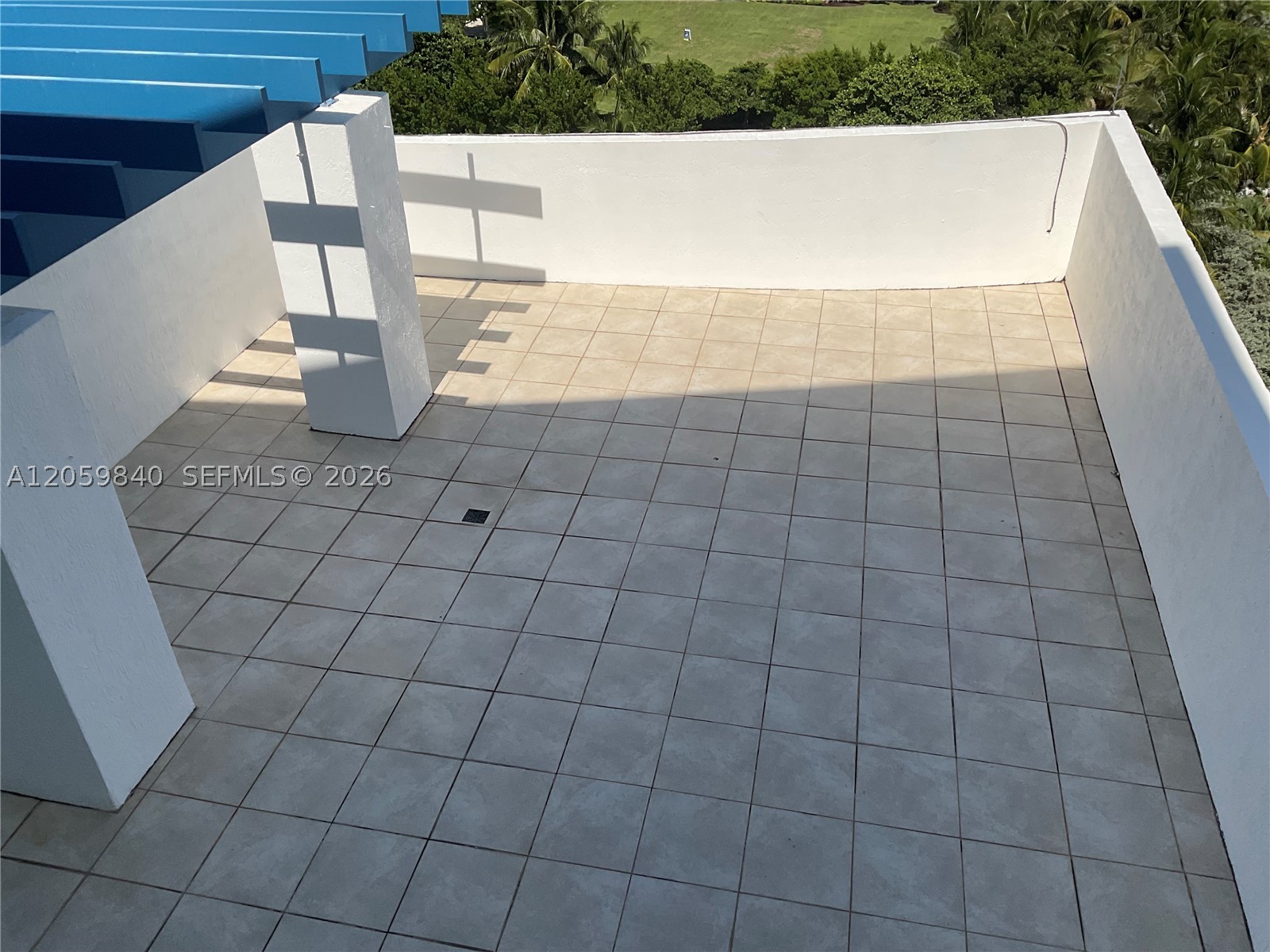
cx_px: 635
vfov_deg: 48.2
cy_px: 476
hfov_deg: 61.7
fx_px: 1064
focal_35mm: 29
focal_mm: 3
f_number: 1.8
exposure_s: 1/4785
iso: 20
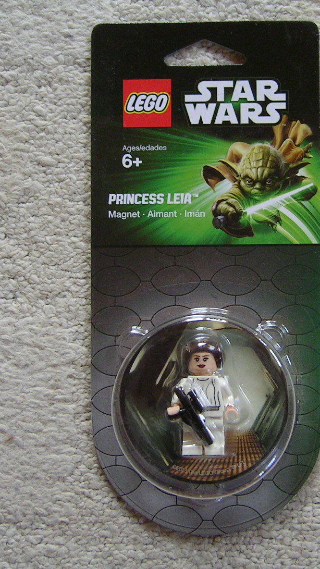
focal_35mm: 53
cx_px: 209
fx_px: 799
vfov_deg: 39.2
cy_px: 283
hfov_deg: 22.6
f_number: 2.8
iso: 100
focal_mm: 5.6
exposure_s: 1/33.5
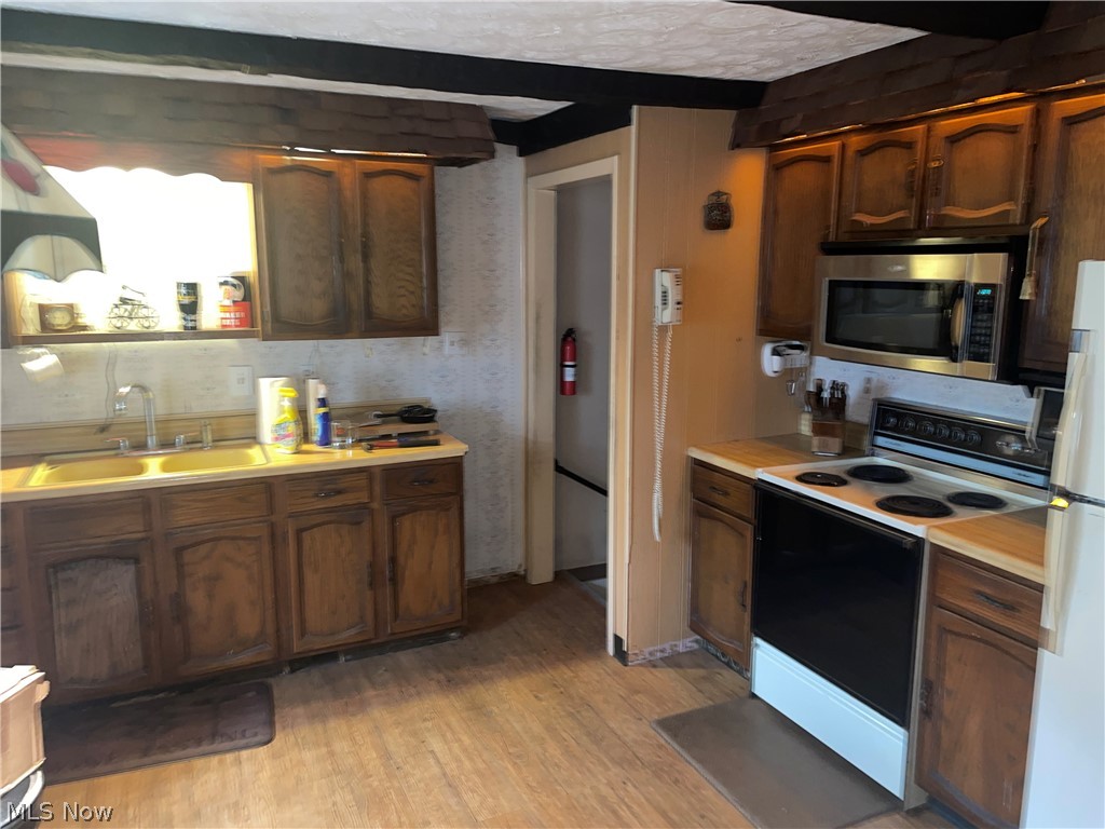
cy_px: 414
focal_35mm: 26
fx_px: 830
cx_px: 552
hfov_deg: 67.3
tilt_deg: -9.5
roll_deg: -0.2
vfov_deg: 53.1
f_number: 1.6
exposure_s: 1/4
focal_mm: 4.2
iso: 100
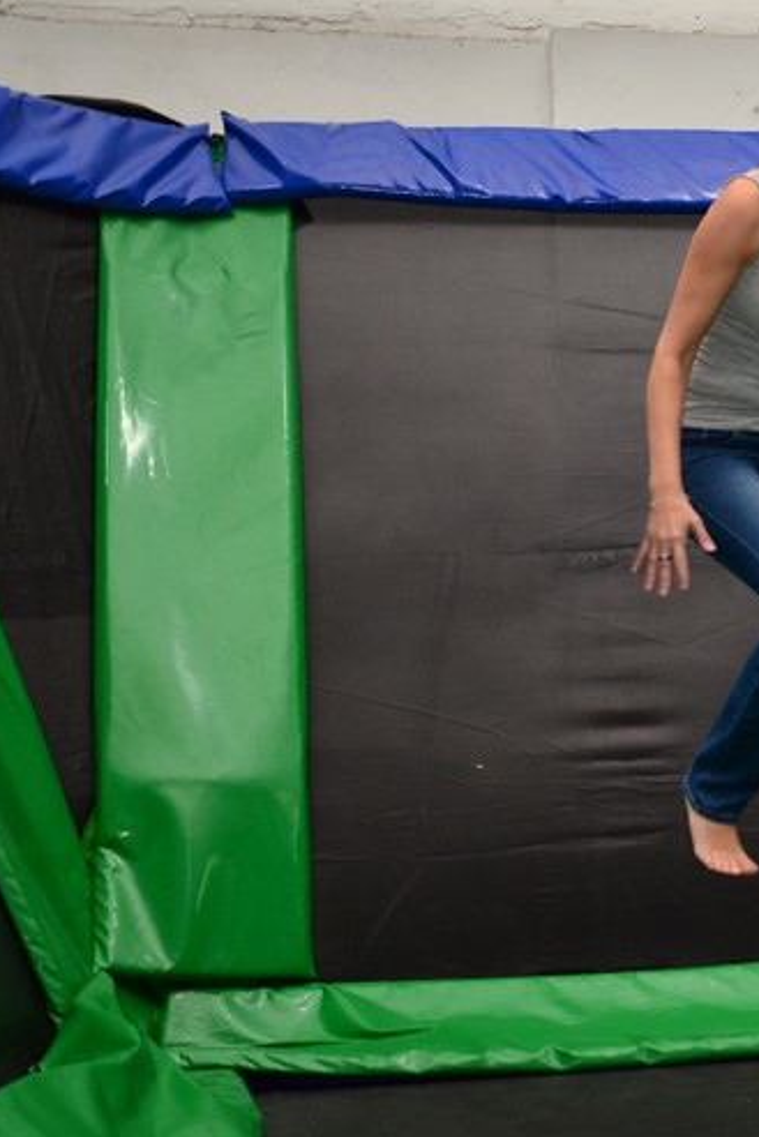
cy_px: 551
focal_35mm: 68
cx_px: 877
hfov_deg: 19.1
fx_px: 2149
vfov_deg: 29.6
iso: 1000
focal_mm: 28
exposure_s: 1/160
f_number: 4
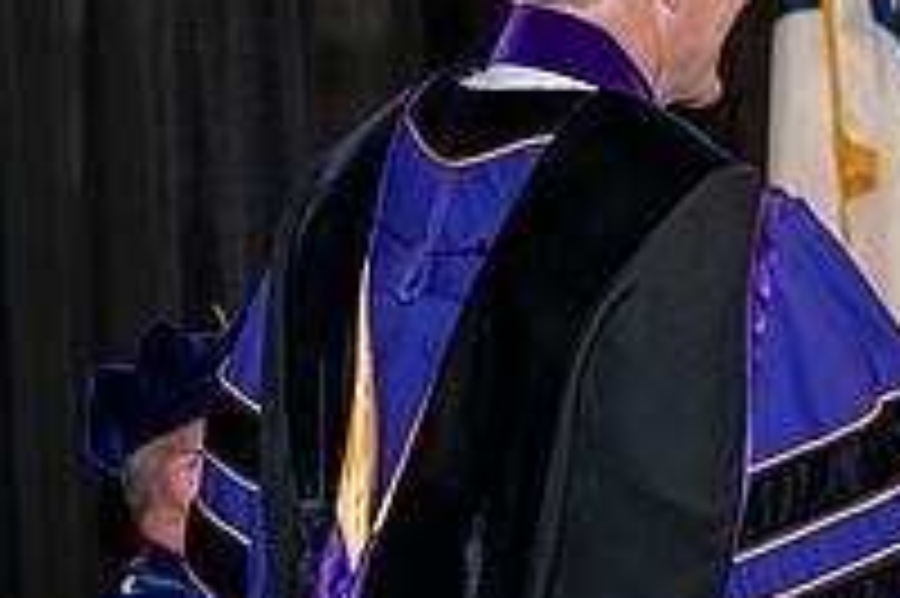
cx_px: 972
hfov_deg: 10.0
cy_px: 241
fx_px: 5071
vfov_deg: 6.8
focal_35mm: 203
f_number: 5.6
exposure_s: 1/200
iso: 2500
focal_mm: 70
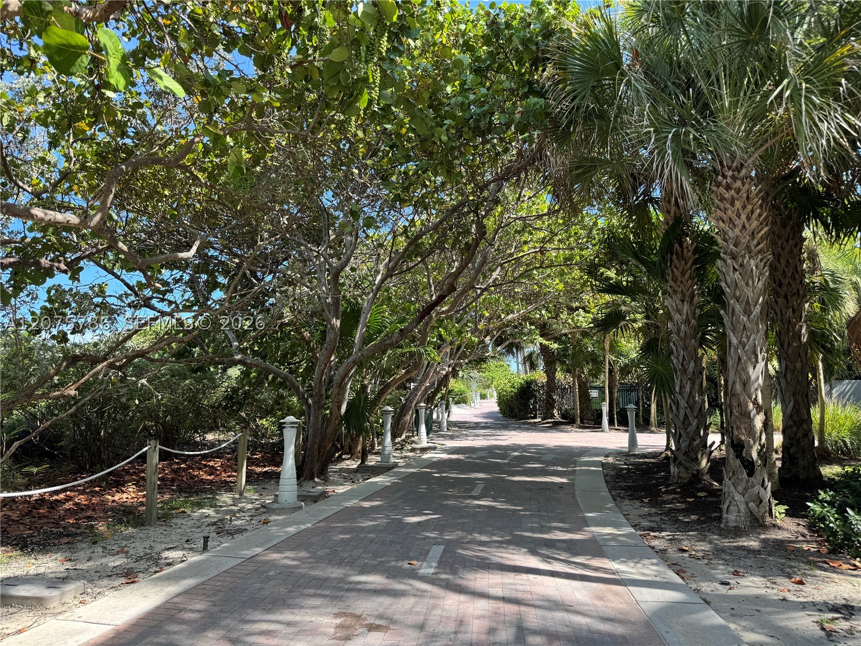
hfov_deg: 71.6
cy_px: 323
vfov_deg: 56.8
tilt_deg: +6.2
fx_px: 597
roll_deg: +0.9
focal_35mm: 24
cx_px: 430
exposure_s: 1/633
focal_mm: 6.76
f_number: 1.78
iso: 80
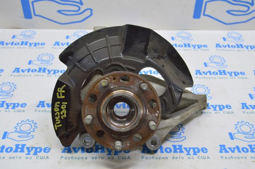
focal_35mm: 46
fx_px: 329
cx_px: 128
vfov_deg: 28.9
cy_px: 84
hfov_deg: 42.4
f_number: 5.6
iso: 400
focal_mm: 31
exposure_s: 1/20
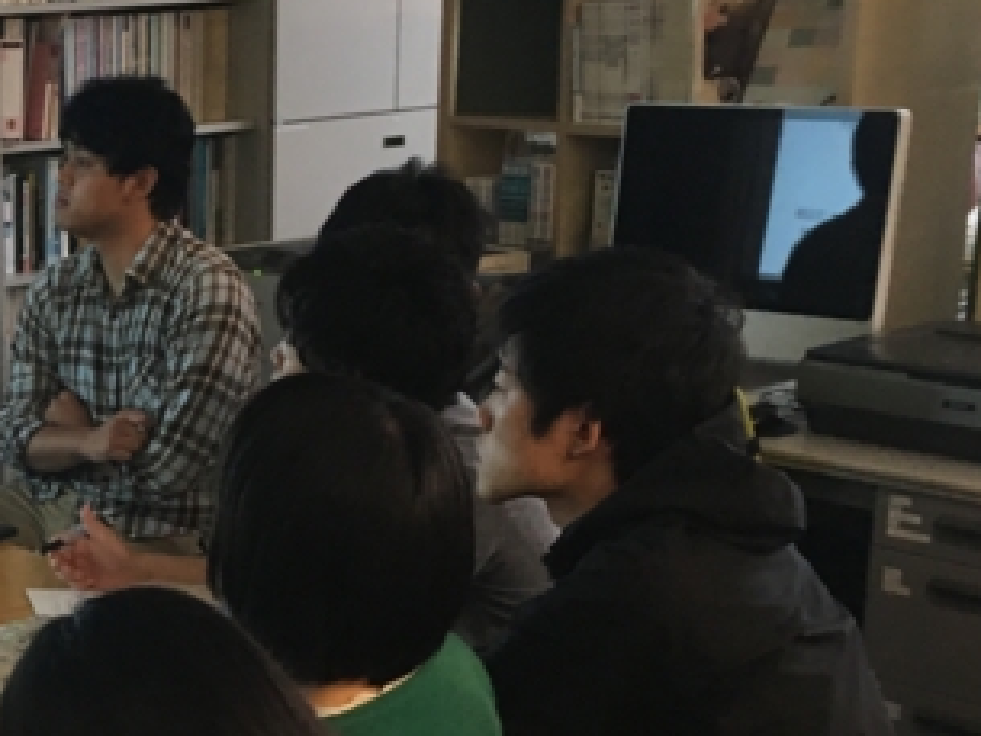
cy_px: 646
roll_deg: +2.1
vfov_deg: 19.1
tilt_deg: -16.9
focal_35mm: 76
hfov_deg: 23.9
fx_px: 2155
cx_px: -109
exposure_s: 1/30
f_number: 2.2
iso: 100
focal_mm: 4.15
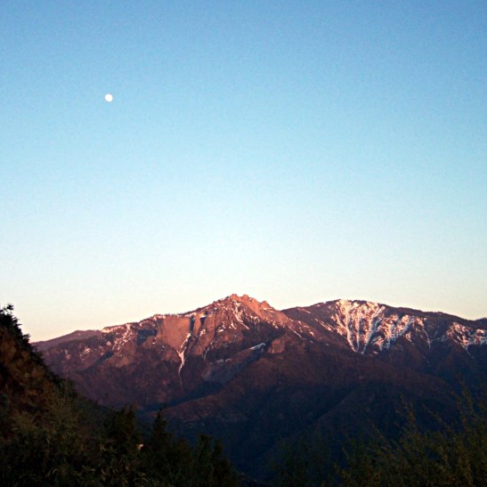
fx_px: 716
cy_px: 236
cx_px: 244
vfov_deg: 37.5
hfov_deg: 37.6
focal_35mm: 45
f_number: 2.8
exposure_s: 1/250
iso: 100
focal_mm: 6.3
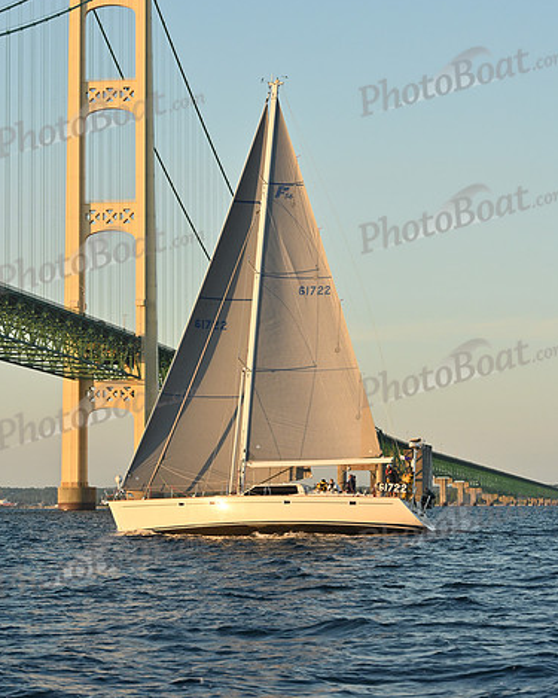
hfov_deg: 13.3
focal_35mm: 116
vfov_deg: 16.6
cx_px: 282
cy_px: 314
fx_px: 2395
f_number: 10
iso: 800
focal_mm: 100
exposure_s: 1/800
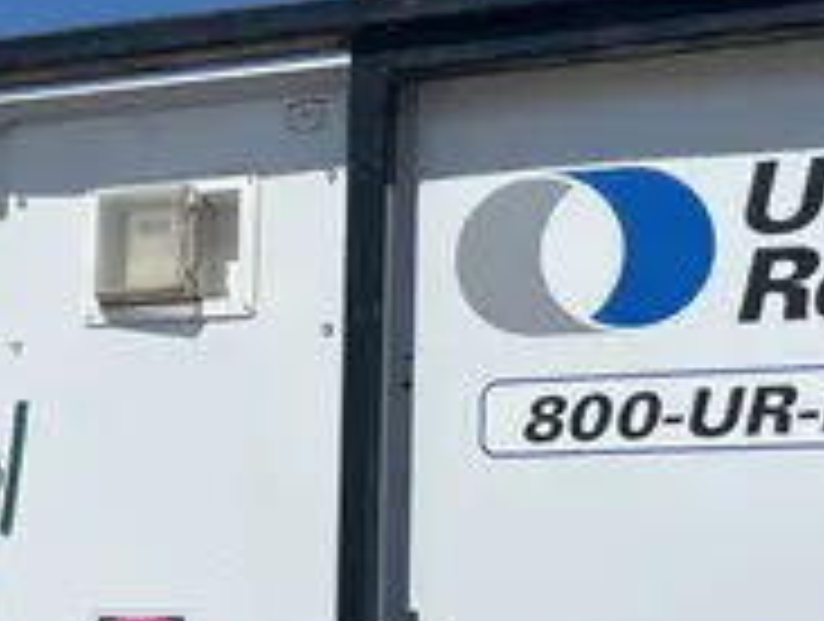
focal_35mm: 78
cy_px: 574
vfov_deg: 18.6
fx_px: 1860
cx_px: 257
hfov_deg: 24.8
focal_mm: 5.1
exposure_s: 1/11905
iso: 50
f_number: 1.6
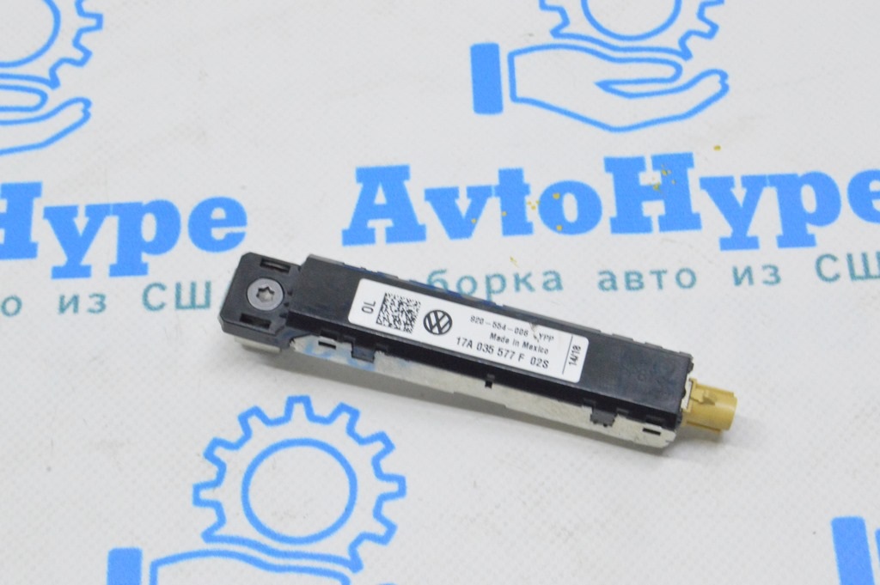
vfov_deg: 16.5
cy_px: 292
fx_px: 2015
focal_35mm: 82
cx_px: 440
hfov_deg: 24.6
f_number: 20
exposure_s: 1/20
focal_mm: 55
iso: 6400
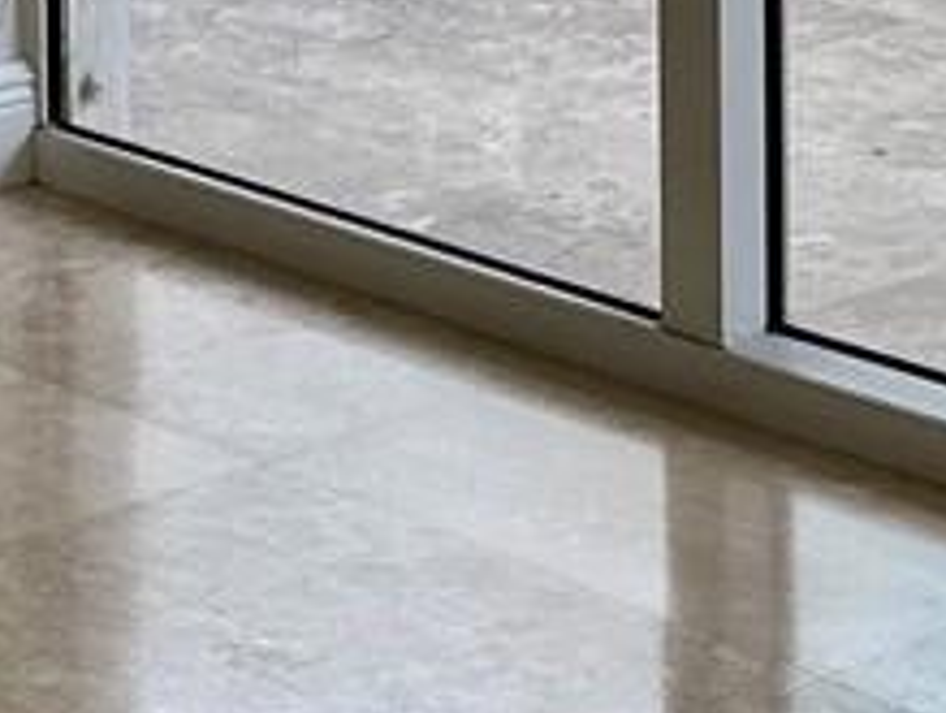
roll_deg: +0.6
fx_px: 4790
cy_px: -894
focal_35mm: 175
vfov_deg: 8.0
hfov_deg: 10.6
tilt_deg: -4.0
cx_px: -700
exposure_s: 1/273
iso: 80
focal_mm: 6.86
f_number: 1.78
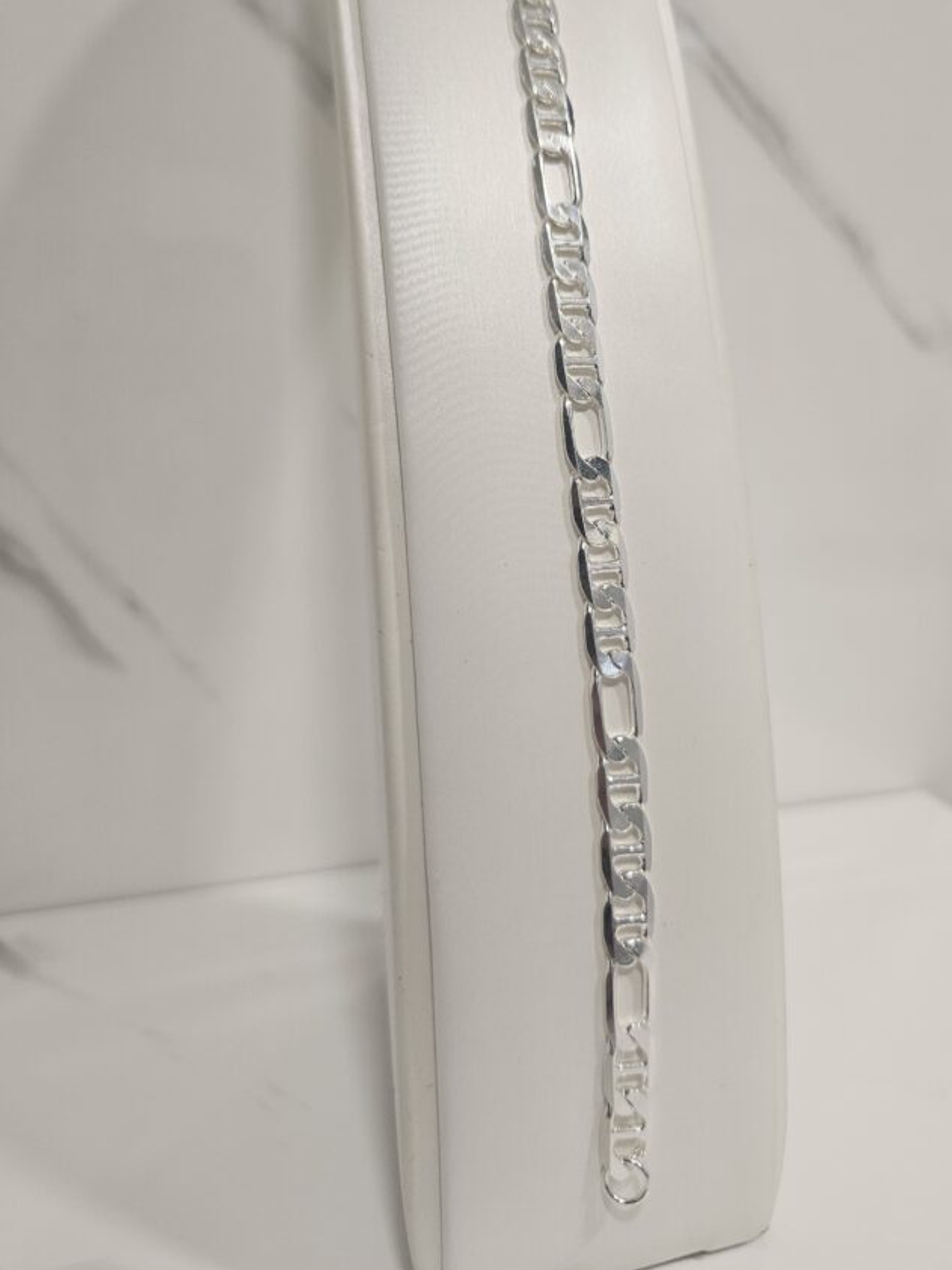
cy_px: 507
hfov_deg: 49.6
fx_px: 1026
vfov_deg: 62.9
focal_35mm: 28
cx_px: 554
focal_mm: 5.4
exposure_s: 1/100
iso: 200
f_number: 1.8
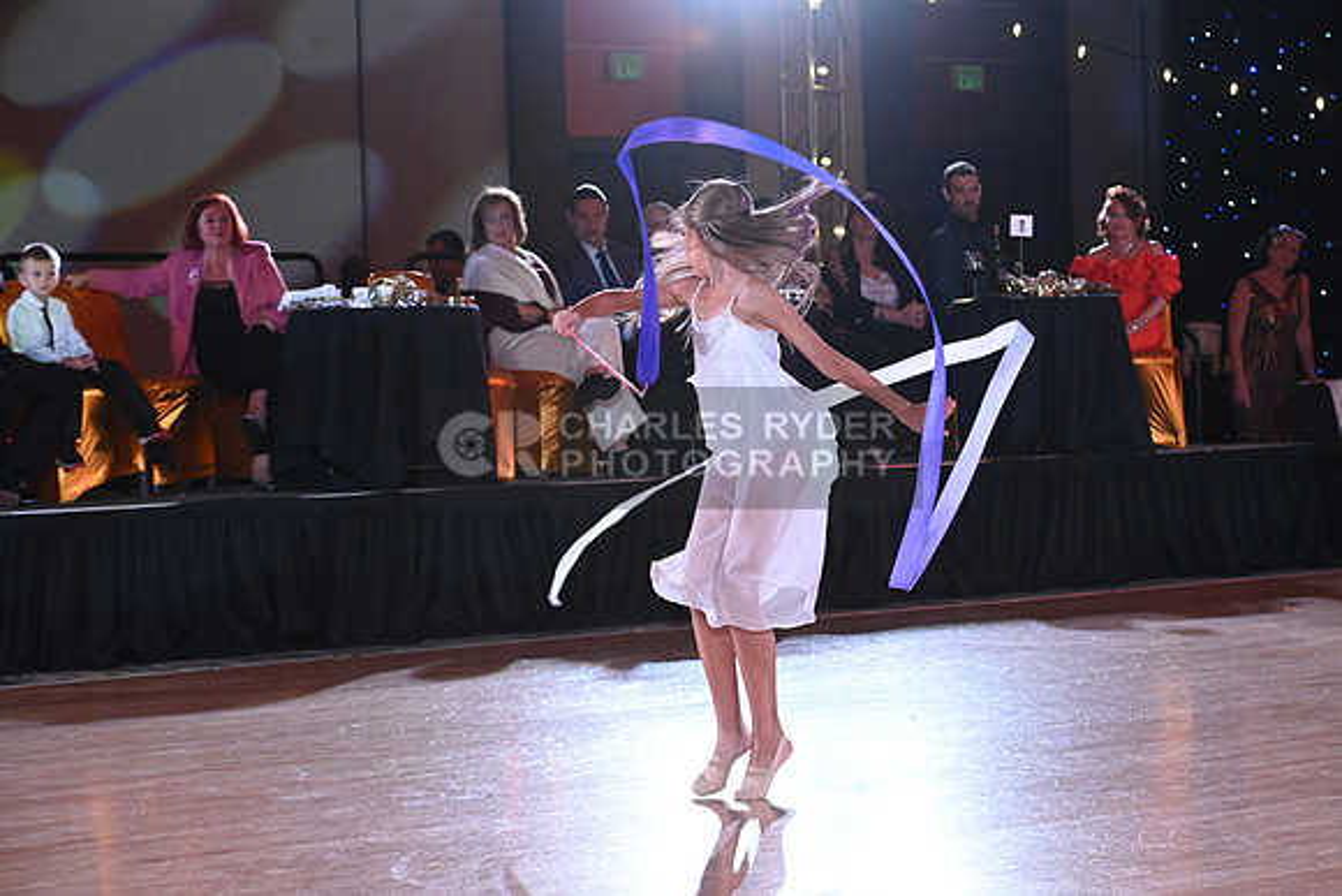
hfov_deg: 20.0
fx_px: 3803
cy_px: 448
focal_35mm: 102
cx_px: 671
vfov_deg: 13.4
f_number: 7.1
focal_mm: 102
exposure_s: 1/400
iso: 6400
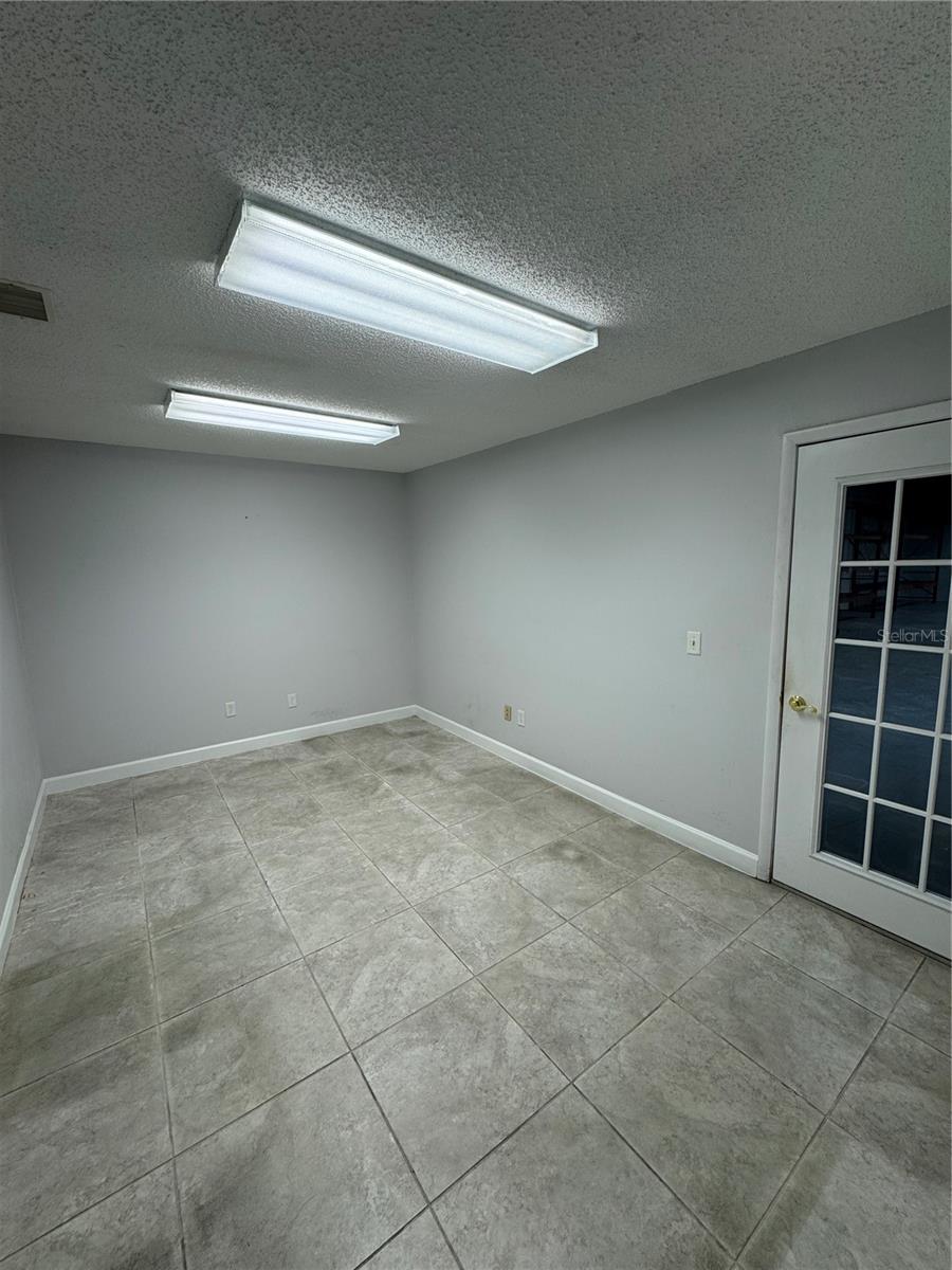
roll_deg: +1.4
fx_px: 513
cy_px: 635
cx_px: 476
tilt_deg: -8.5
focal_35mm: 14
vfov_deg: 102.1
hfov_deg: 85.7
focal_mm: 2.22
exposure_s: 1/122
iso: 50
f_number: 2.2
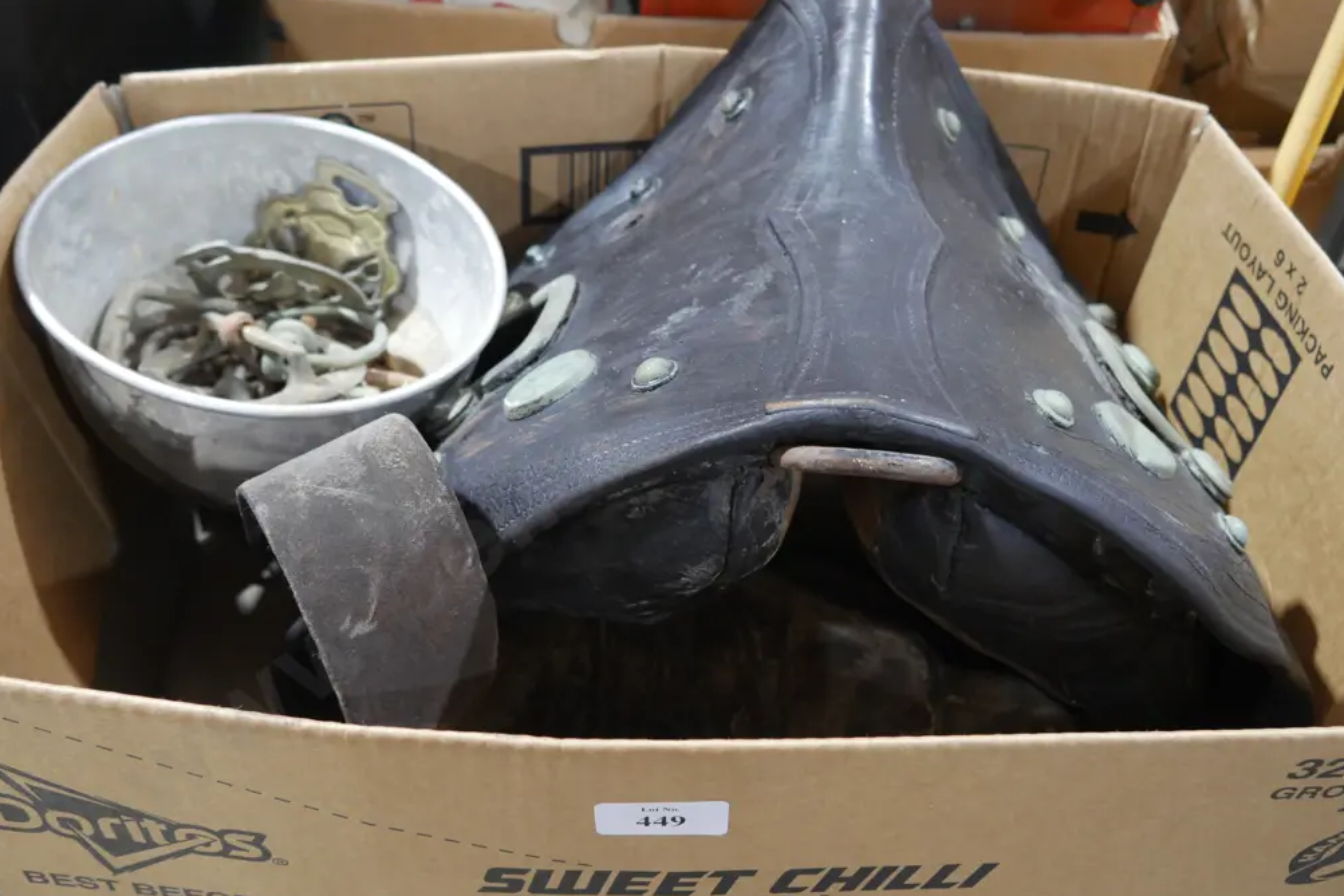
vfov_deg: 38.8
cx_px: 683
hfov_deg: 55.8
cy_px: 389
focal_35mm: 34
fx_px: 1269
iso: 2000
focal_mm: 16
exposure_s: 1/60
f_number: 3.6
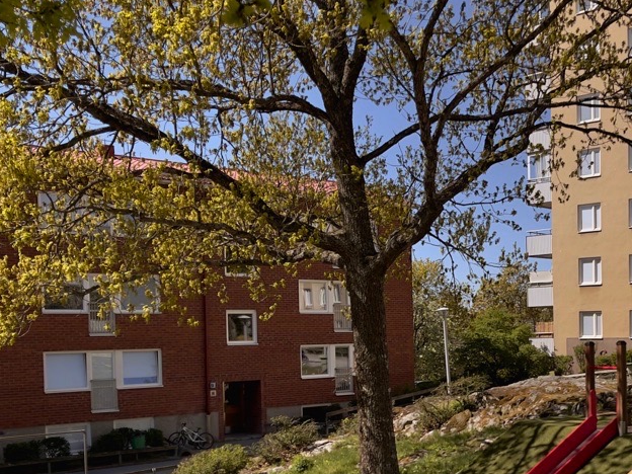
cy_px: 354
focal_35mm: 50
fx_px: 913
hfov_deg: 36.8
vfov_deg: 28.7
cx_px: 510
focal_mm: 5.1
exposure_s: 1/3448
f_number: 1.6
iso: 50
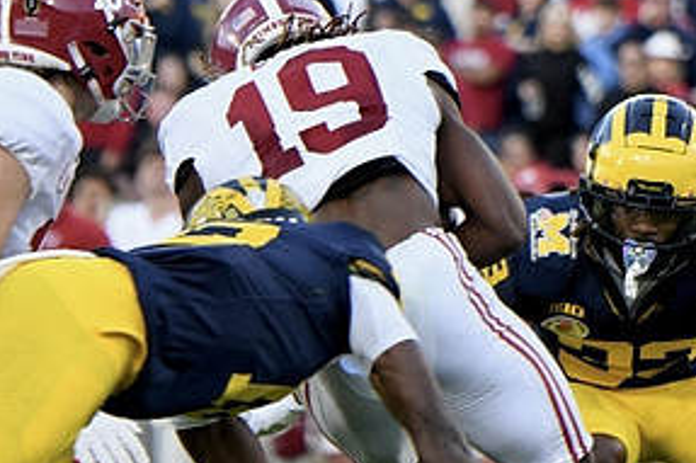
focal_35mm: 757
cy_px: 279
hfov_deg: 2.7
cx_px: 390
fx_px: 14626
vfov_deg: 1.8
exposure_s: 1/1000
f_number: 5.6
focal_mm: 250
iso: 1600
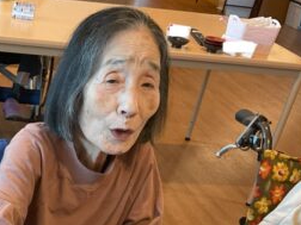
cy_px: 237
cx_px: 6
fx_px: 600
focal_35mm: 69
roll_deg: -7.2
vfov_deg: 20.5
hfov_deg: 26.8
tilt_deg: -32.3
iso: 80
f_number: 1.8
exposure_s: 1/60
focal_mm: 3
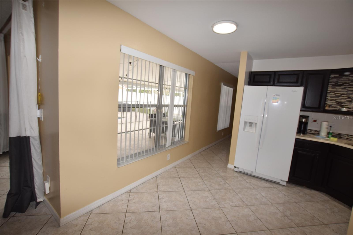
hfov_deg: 100.4
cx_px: 176
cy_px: 118
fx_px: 147
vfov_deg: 77.3
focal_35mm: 15
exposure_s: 1/125
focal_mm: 10
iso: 500
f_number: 5.6
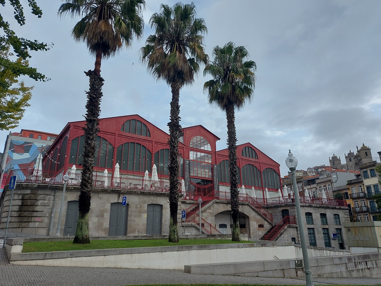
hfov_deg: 71.6
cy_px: 143
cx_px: 190
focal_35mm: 24
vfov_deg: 56.8
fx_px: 264
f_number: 1.8
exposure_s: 1/443
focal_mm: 5.23
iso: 32
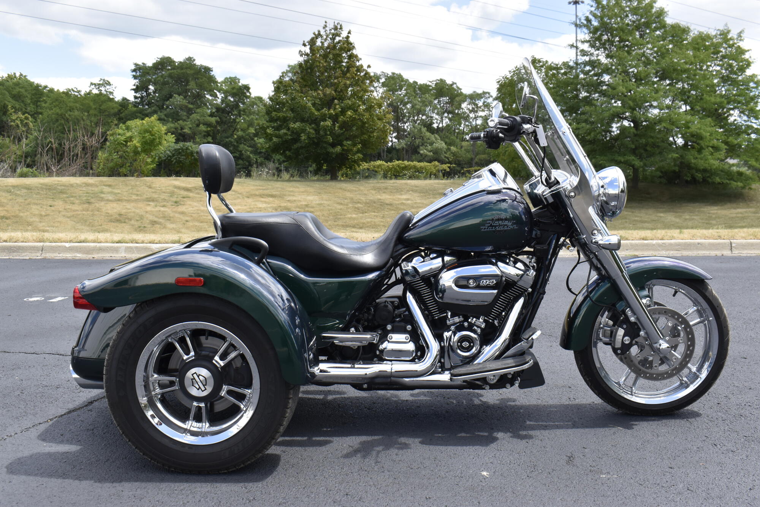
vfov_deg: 38.4
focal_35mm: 34
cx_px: 380
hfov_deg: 55.1
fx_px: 728
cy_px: 254
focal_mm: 23
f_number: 10
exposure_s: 1/400
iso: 400
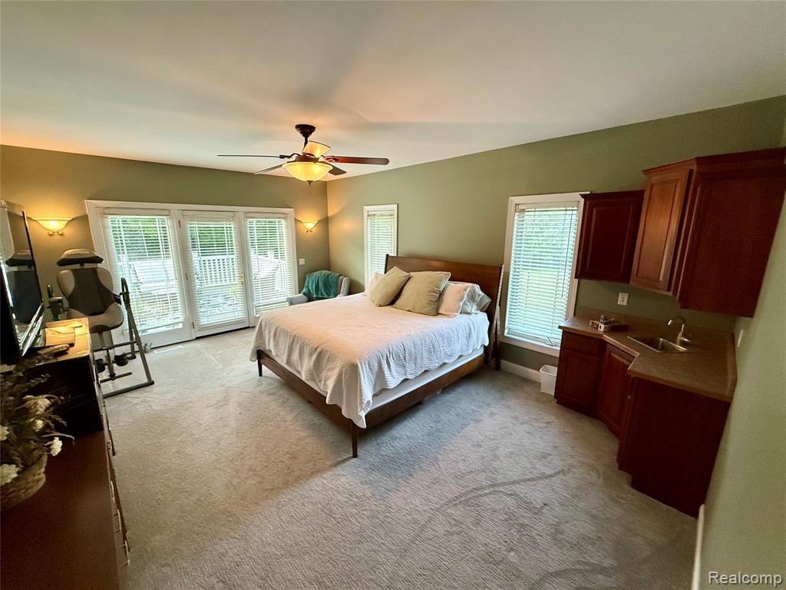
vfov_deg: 85.7
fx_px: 318
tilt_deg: -12.0
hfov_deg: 102.1
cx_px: 393
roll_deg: +0.0
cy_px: 295
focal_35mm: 14
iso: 500
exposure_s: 1/120
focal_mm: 2.22
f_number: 2.2
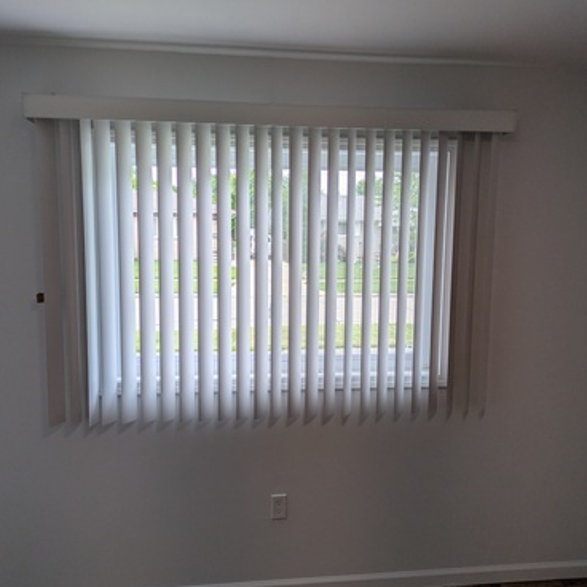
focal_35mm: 30
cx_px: 294
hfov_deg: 54.0
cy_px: 301
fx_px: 576
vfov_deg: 54.0
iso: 47
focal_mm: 5.43
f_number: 1.89
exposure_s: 1/319
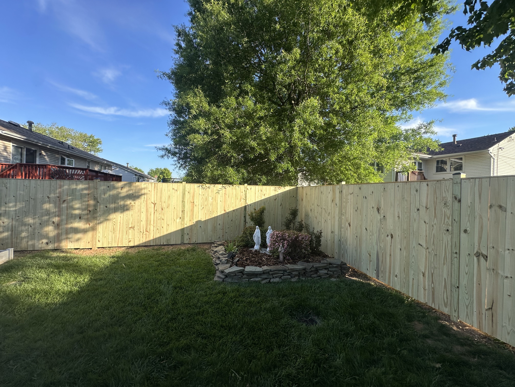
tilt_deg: -0.2
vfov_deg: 85.7
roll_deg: -2.2
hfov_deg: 102.1
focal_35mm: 14
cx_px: 258
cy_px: 194
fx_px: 208
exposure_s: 1/707
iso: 40
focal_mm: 2.22
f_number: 2.2
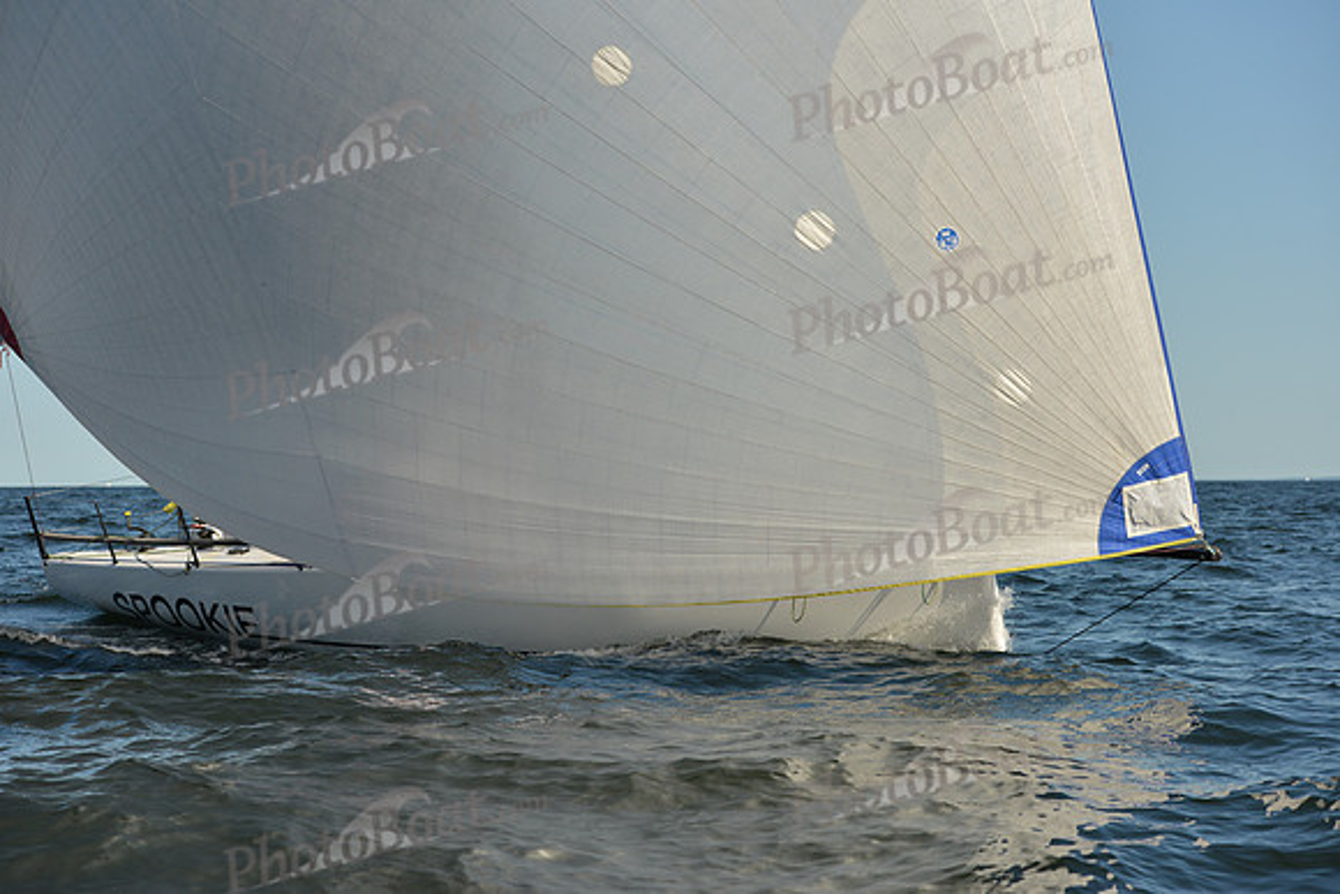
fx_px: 2904
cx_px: 670
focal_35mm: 78
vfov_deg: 17.5
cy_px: 447
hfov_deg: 26.0
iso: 320
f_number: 5.6
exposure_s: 1/1000
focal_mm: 78
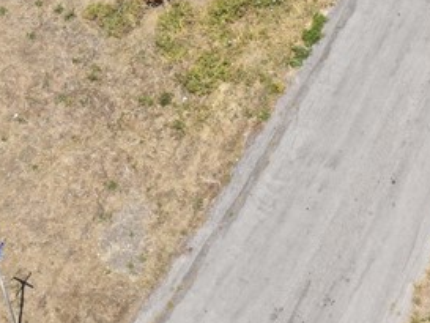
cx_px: 72
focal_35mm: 90
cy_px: -31
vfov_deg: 16.0
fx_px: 1118
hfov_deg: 21.4
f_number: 2.8
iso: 100
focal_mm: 12.3
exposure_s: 1/2000
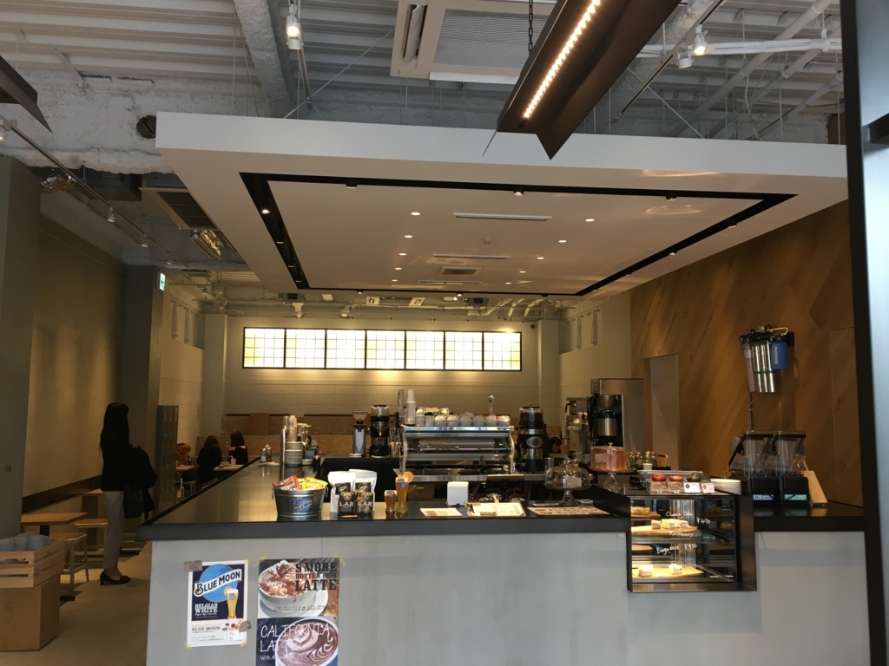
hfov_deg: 61.7
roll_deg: +0.2
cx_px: 444
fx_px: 745
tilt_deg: +5.9
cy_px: 333
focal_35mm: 29
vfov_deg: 48.2
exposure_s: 1/30
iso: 50
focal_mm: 4.15
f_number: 2.2
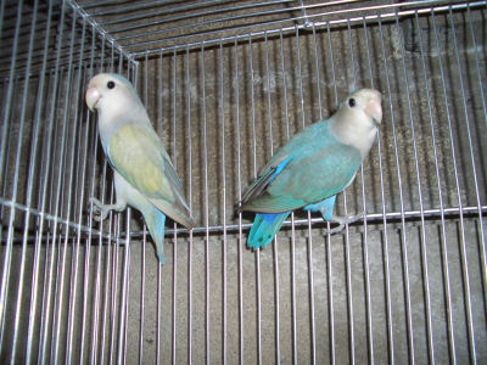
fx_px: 492
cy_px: 182
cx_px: 244
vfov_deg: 40.7
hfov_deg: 52.6
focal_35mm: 35
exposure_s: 1/60
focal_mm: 5.8
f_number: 2.6
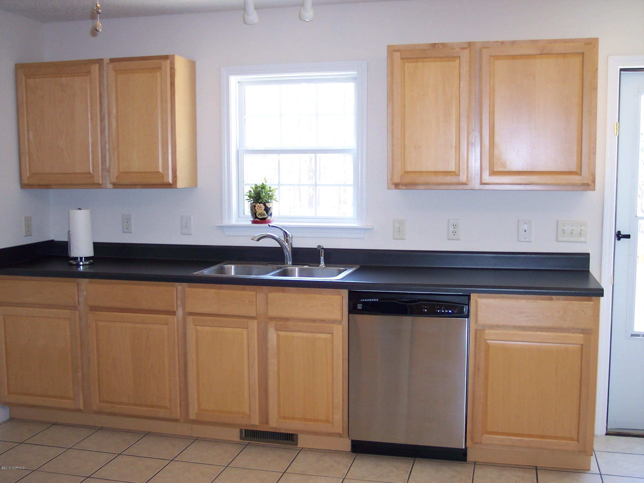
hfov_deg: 49.0
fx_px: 707
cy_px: 242
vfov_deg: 37.7
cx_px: 322
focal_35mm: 38
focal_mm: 8
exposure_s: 1/30
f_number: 2.8
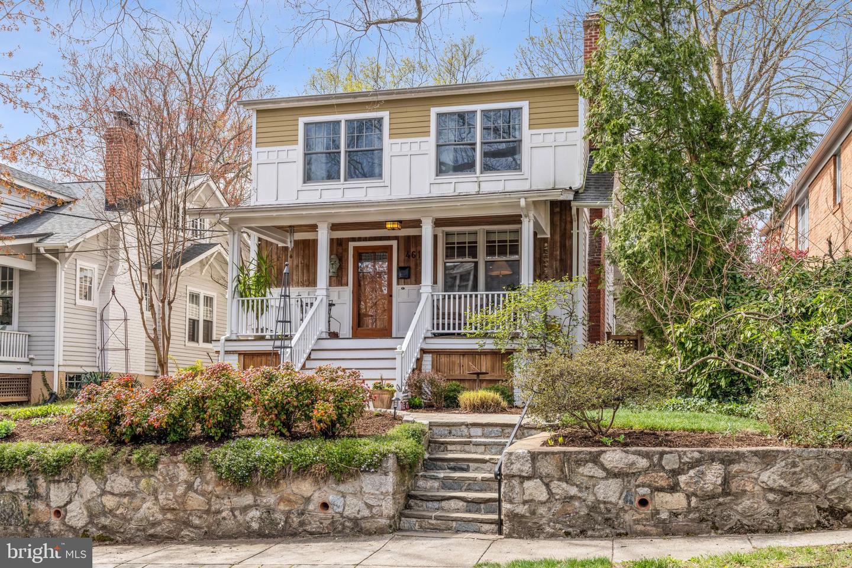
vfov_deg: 38.4
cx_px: 426
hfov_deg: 55.1
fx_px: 816
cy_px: 284
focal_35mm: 34
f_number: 8
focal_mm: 34.5
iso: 200
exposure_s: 1/200
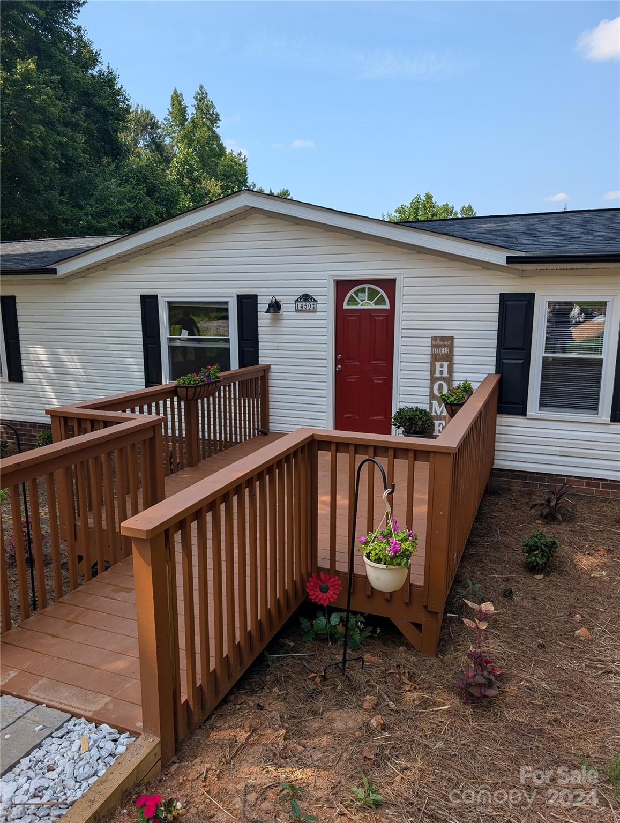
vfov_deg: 71.5
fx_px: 572
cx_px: 310
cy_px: 412
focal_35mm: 24
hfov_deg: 56.9
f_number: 1.68
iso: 21
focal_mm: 6.9
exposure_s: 1/611
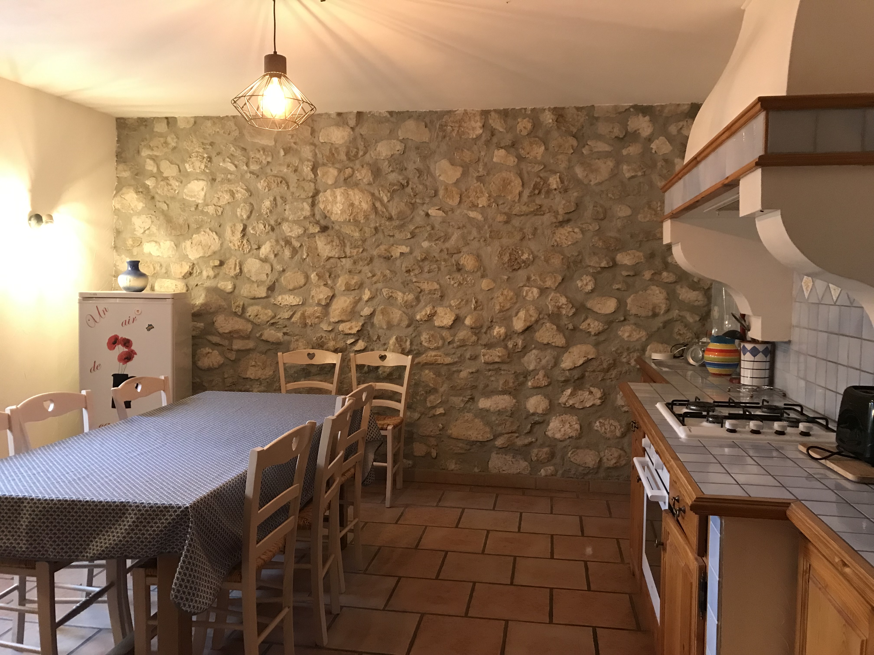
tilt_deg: -3.6
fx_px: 707
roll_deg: -0.3
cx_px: 437
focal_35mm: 28
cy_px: 328
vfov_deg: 49.7
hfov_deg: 63.4
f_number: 1.8
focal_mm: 3.99
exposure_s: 1/11
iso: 100
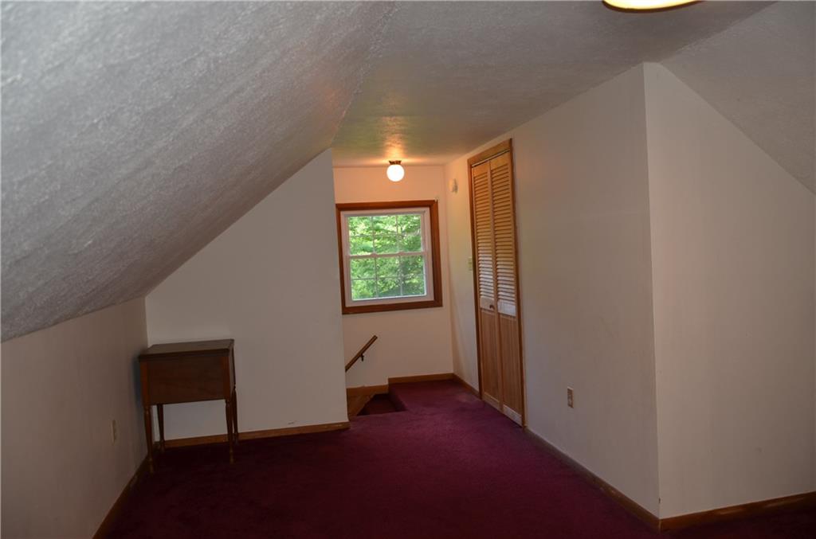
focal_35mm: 27
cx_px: 408
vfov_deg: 47.7
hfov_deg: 67.5
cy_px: 270
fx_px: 610
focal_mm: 18
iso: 250
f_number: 3.5
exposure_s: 1/60
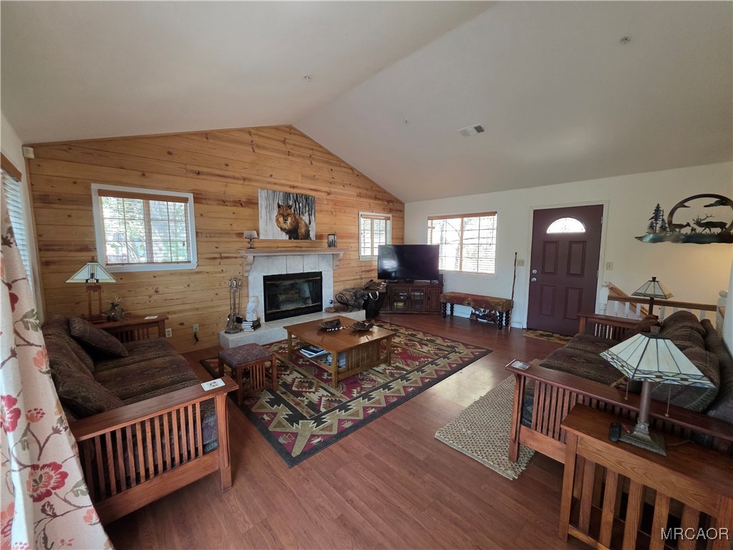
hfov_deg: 106.2
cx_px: 366
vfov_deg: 89.9
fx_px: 275
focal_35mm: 13
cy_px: 275
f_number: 1.9
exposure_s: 1/100
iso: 320
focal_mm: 2.2
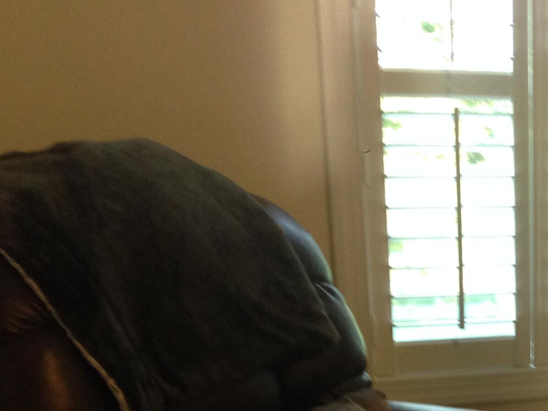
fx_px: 1314
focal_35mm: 83
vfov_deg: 16.9
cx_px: 674
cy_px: 510
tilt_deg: -17.7
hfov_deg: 21.7
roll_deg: +0.2
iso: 125
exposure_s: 1/20
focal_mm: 4.12
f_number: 2.4
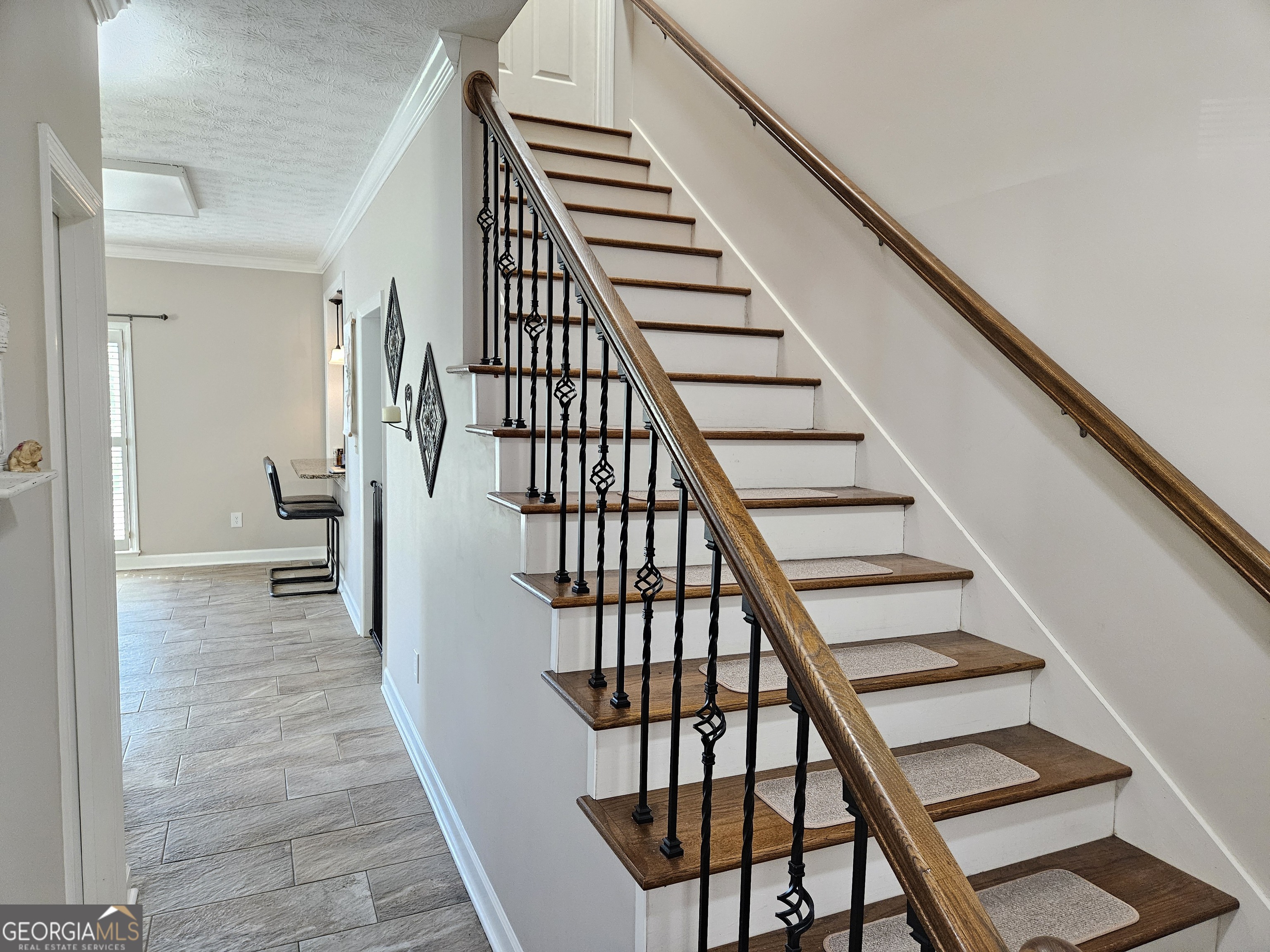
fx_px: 844
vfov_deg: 58.9
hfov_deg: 73.9
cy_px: 476
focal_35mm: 23
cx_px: 635
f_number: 1.8
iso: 1000
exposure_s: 1/120
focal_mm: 5.4
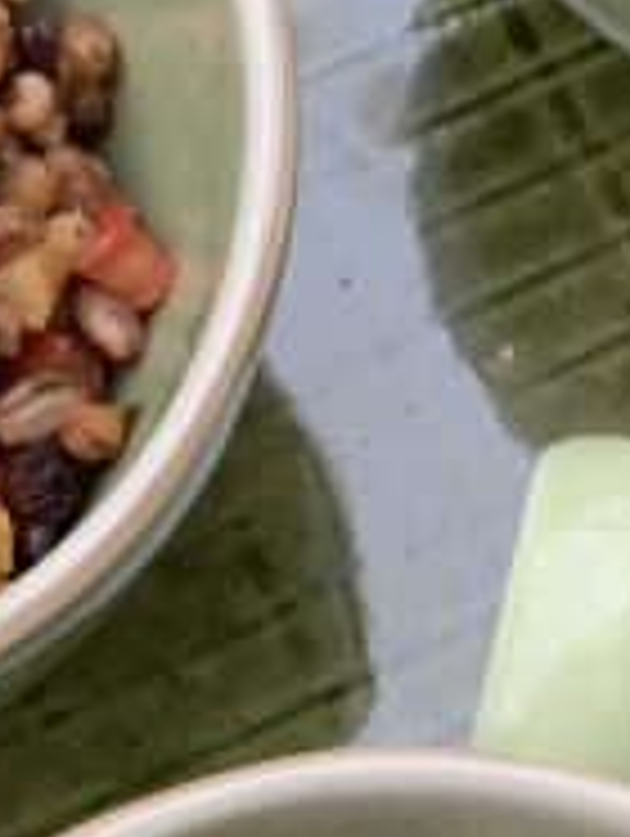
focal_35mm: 149
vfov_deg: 12.7
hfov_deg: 9.9
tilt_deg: -76.6
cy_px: 1190
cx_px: 621
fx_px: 3607
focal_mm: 6
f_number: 2.4
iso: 100
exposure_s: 1/122
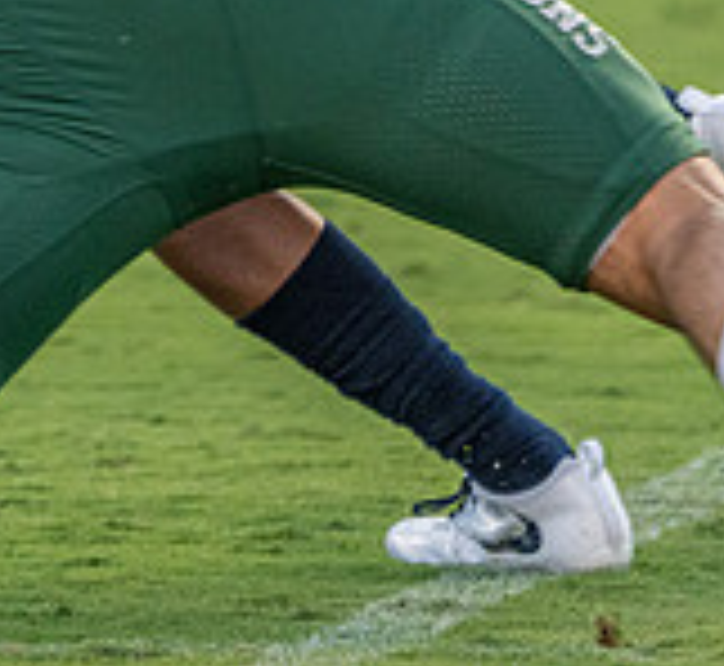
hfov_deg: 1.6
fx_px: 25409
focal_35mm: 1118
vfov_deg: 1.5
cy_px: -348
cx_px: -49
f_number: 5.6
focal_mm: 300
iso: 2500
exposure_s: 1/1000
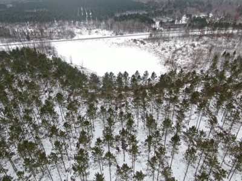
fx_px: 168
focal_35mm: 24
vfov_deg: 56.8
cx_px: 121
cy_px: 90
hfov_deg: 71.6
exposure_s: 1/320
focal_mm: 4.39
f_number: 2.8
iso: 100
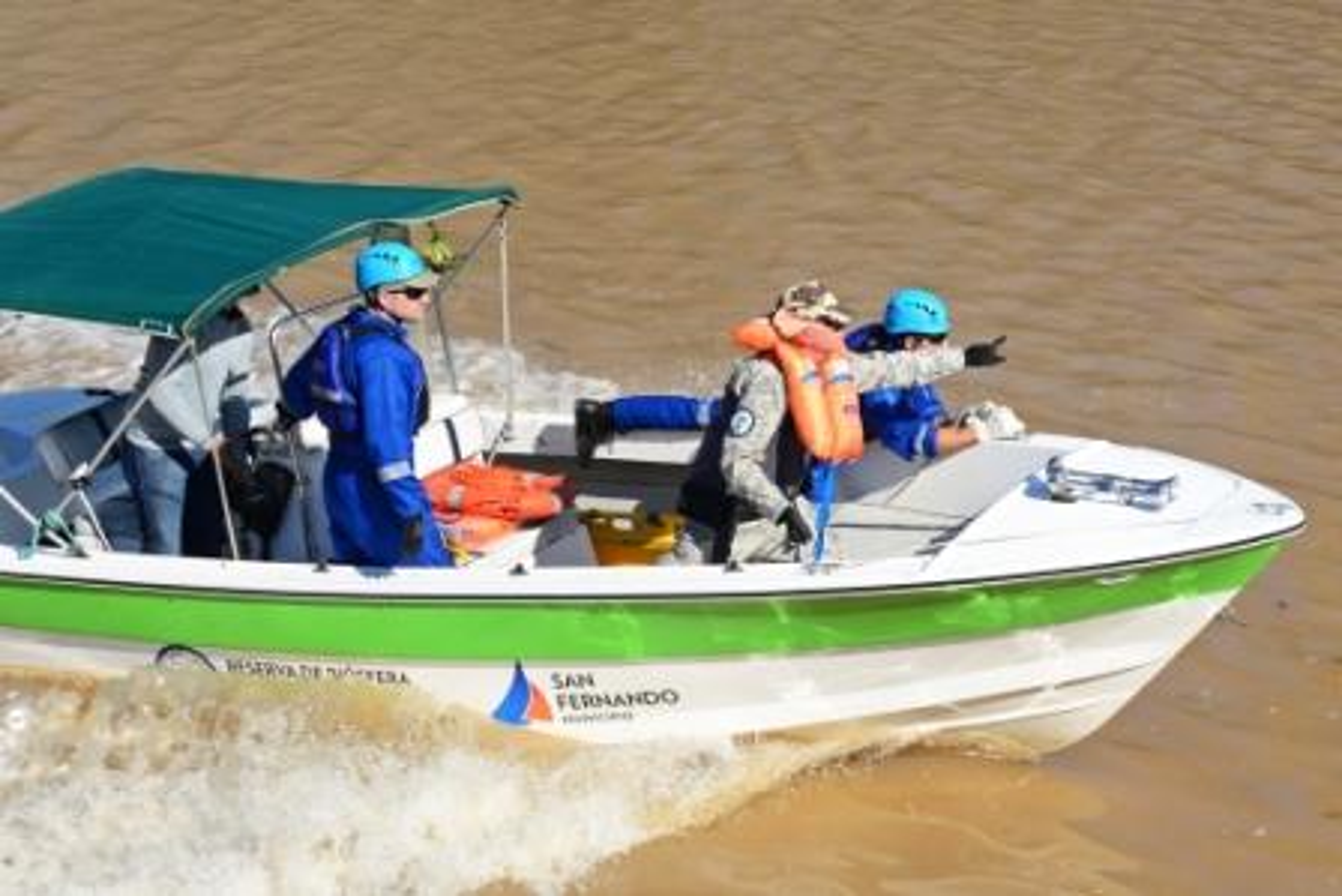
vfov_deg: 19.5
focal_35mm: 70
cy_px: 448
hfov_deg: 28.8
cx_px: 671
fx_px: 2610
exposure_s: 1/400
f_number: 16
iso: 640
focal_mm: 70
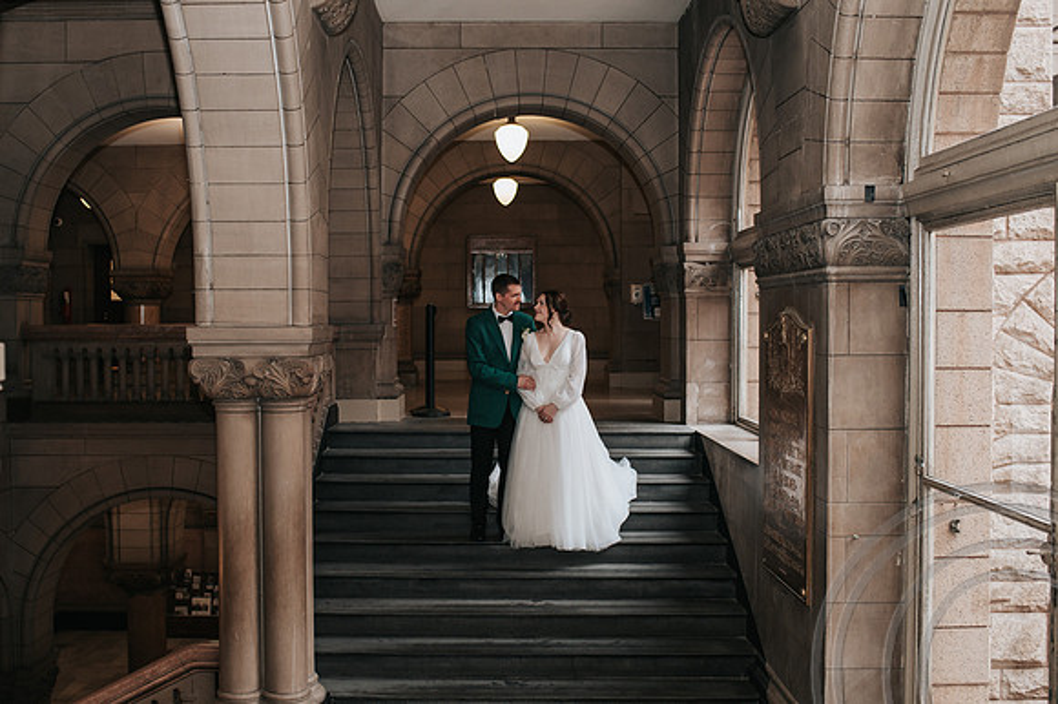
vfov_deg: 33.8
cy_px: 352
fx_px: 1160
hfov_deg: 49.0
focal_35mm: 39
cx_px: 485
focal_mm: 35
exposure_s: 1/200
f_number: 2.8
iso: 800
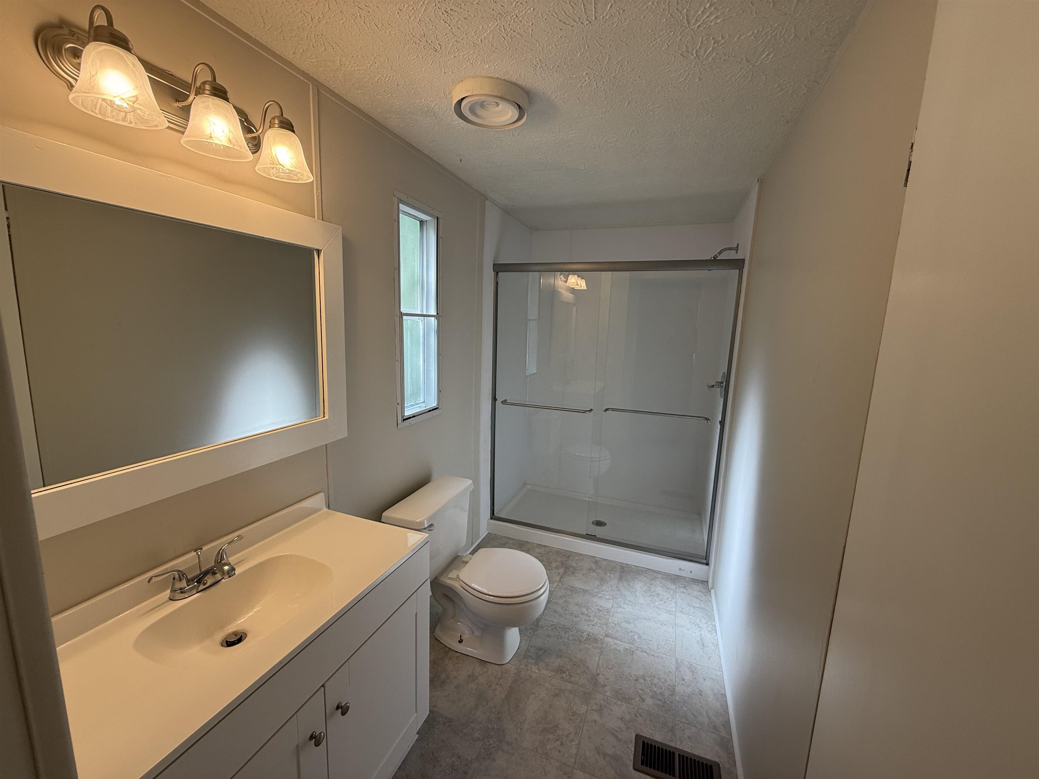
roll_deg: -1.9
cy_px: 390
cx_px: 520
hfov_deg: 102.1
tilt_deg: -9.6
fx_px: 420
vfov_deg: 85.7
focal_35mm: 14
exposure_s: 1/120
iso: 80
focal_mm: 2.22
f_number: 2.2
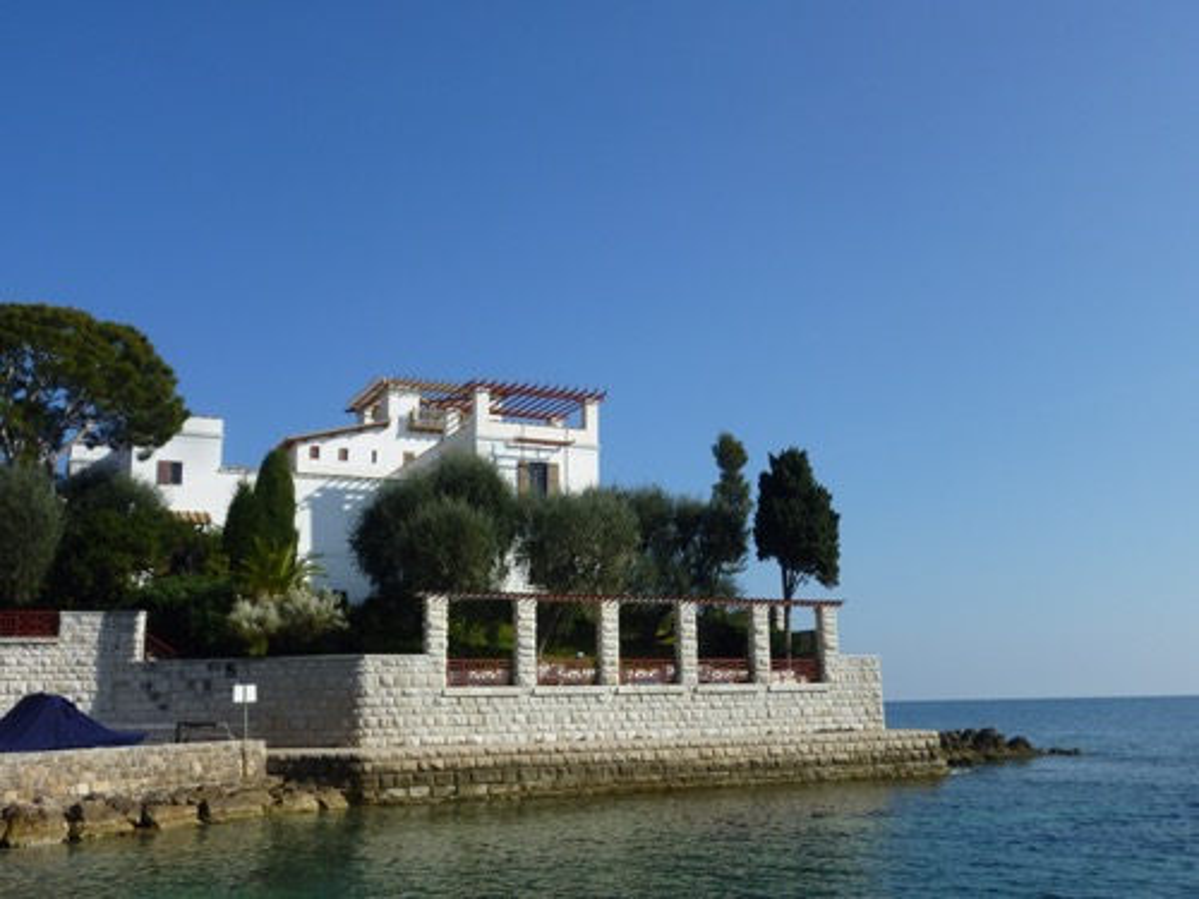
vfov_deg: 42.9
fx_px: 1143
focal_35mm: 33
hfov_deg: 55.4
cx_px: 600
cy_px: 450
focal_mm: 5.9
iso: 80
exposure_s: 1/800
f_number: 3.7
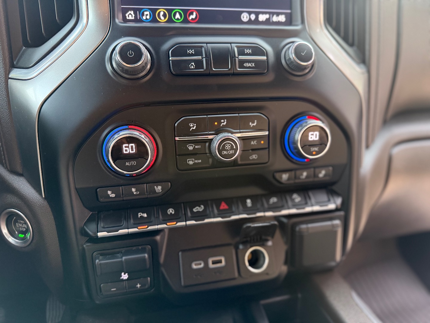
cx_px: 215
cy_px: 162
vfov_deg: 56.8
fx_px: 298
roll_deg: -0.4
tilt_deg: -17.1
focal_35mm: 24
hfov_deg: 71.6
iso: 250
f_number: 1.78
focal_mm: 6.76
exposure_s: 1/49
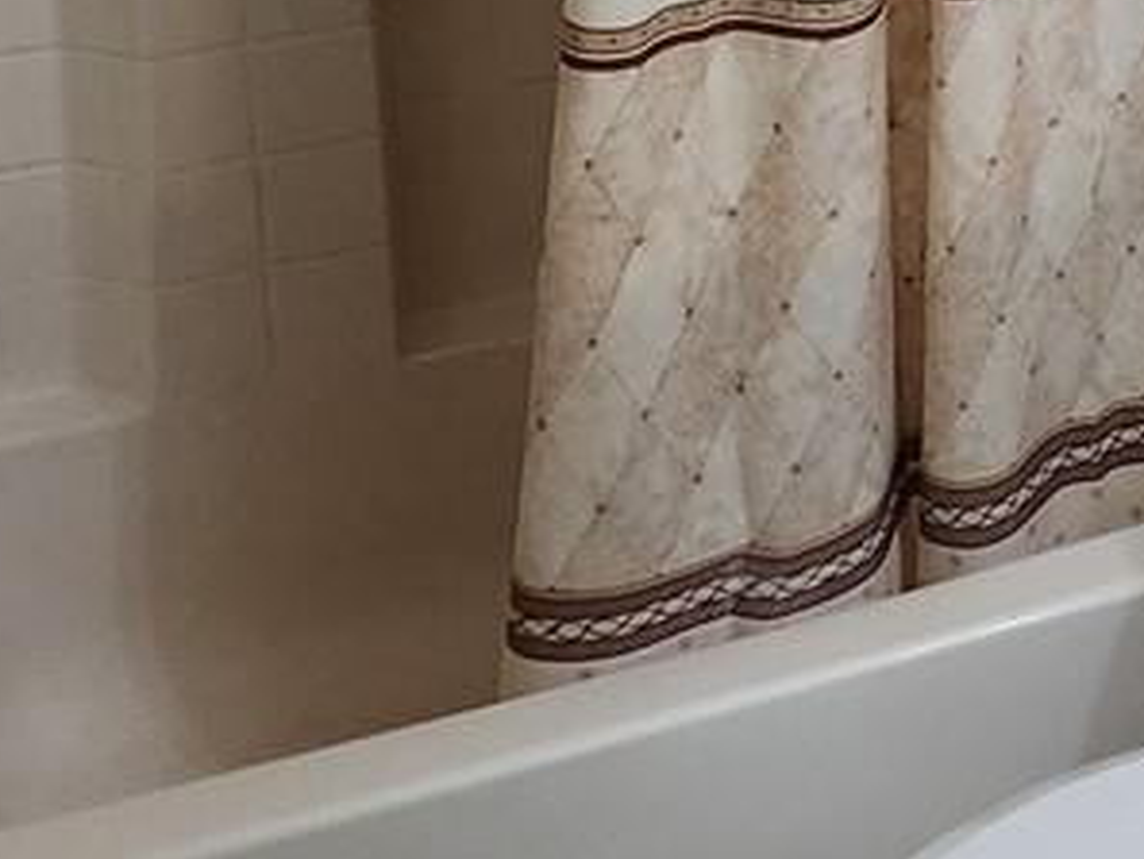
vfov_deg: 18.9
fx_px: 2314
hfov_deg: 24.3
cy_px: -370
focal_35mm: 70
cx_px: 1479
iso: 160
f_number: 2.2
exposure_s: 1/60
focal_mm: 2.2
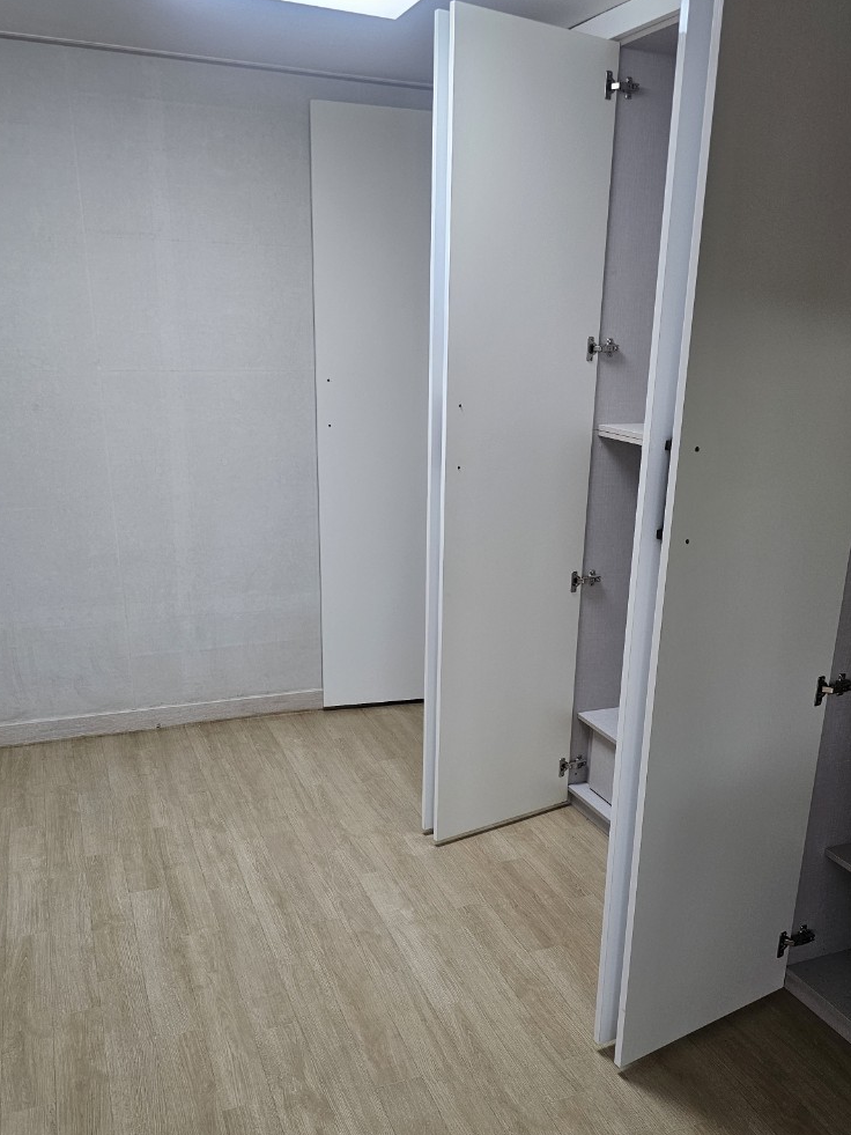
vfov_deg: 59.7
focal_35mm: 30
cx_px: 484
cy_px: 650
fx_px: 983
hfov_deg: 46.7
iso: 250
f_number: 1.7
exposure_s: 1/207
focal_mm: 6.3
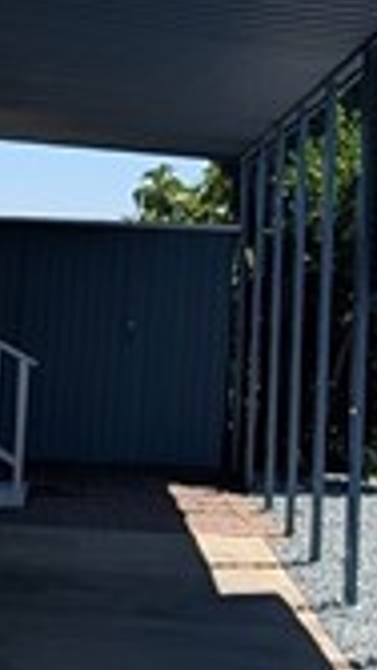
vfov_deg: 13.4
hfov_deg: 7.1
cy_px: 546
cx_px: -600
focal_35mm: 160
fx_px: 2842
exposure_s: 1/794
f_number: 1.68
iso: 18
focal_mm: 6.9
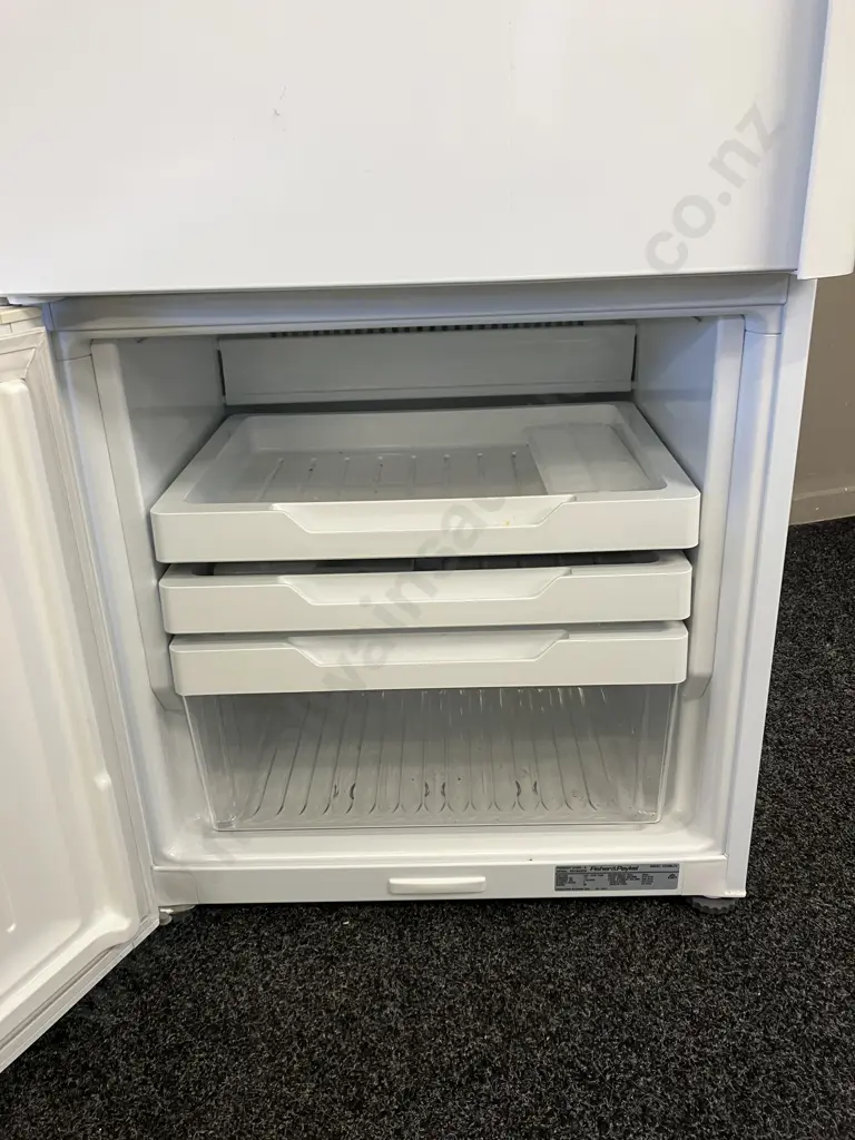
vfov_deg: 63.4
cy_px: 570
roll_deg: +2.2
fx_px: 922
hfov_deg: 49.7
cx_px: 428
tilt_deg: -22.0
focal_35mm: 28
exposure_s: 1/50
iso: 80
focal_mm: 3.99
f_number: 1.8
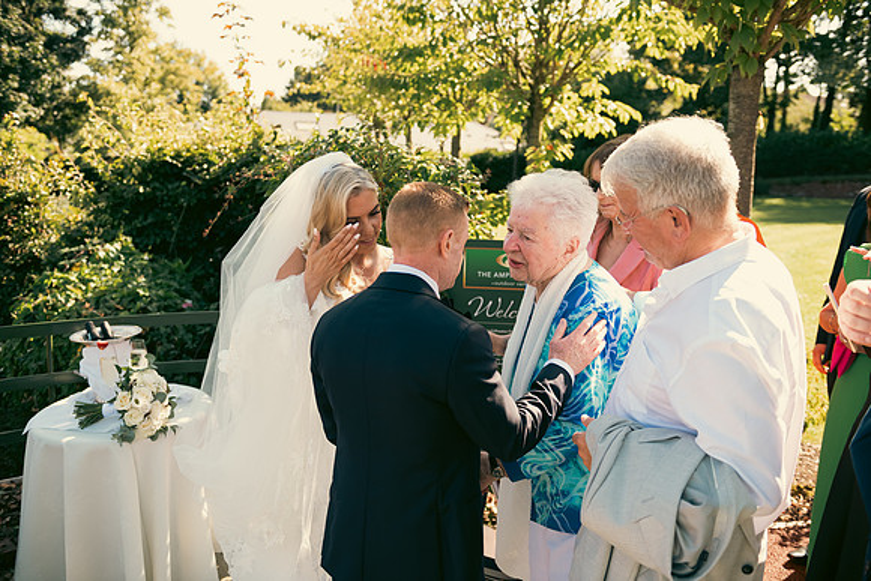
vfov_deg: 38.9
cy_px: 290
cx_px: 436
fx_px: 823
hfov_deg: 55.8
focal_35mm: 34
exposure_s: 1/640
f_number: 3.5
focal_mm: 34
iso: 250
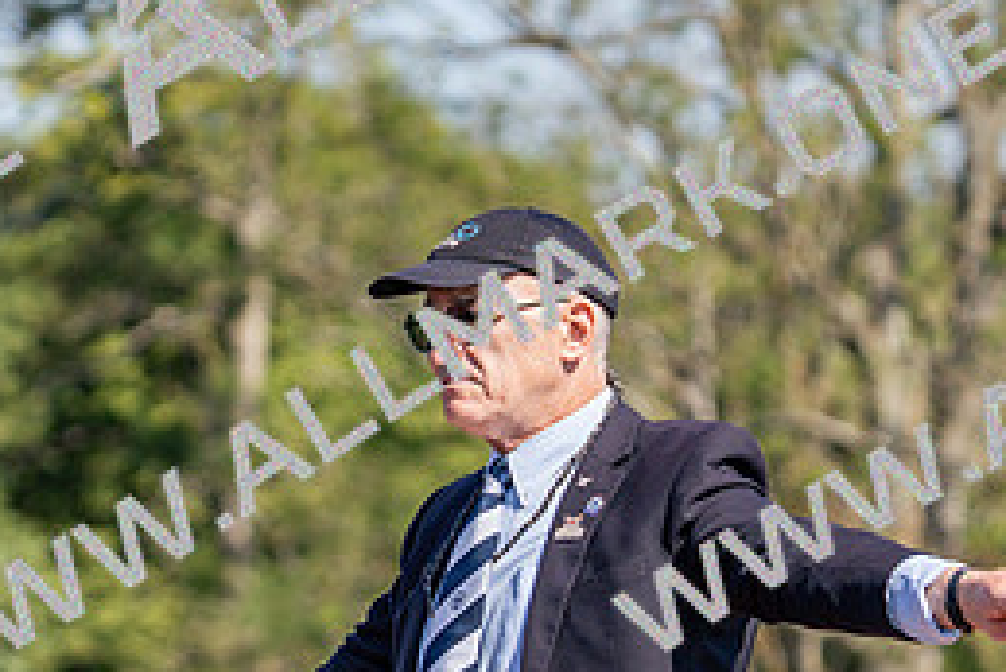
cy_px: 717
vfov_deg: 3.1
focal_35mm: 448
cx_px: 330
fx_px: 12526
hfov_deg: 4.6
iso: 250
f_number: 5.6
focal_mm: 200
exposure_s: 1/2000
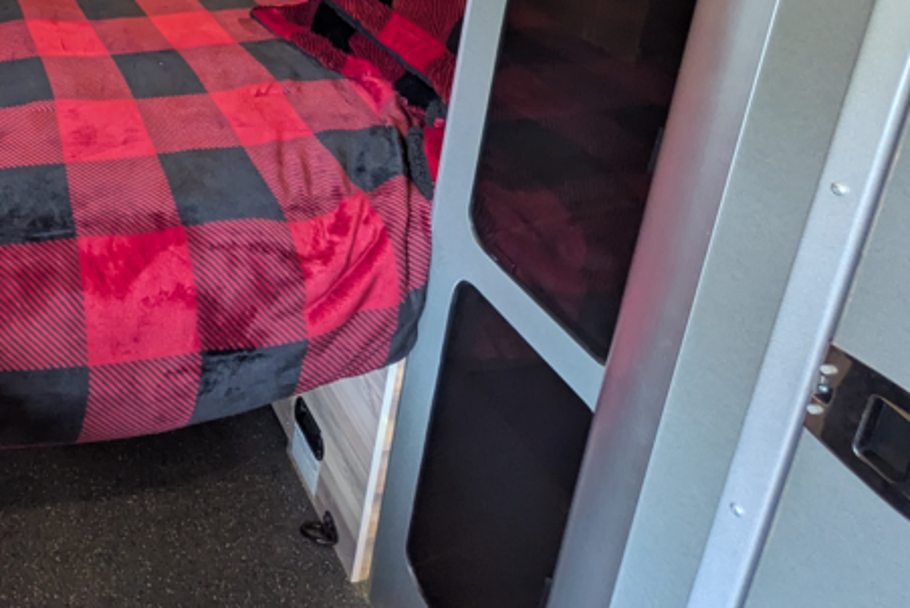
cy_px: -107
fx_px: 784
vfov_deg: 34.6
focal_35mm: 31
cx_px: 38
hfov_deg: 50.8
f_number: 2.2
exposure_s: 1/24
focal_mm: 1.85
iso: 189
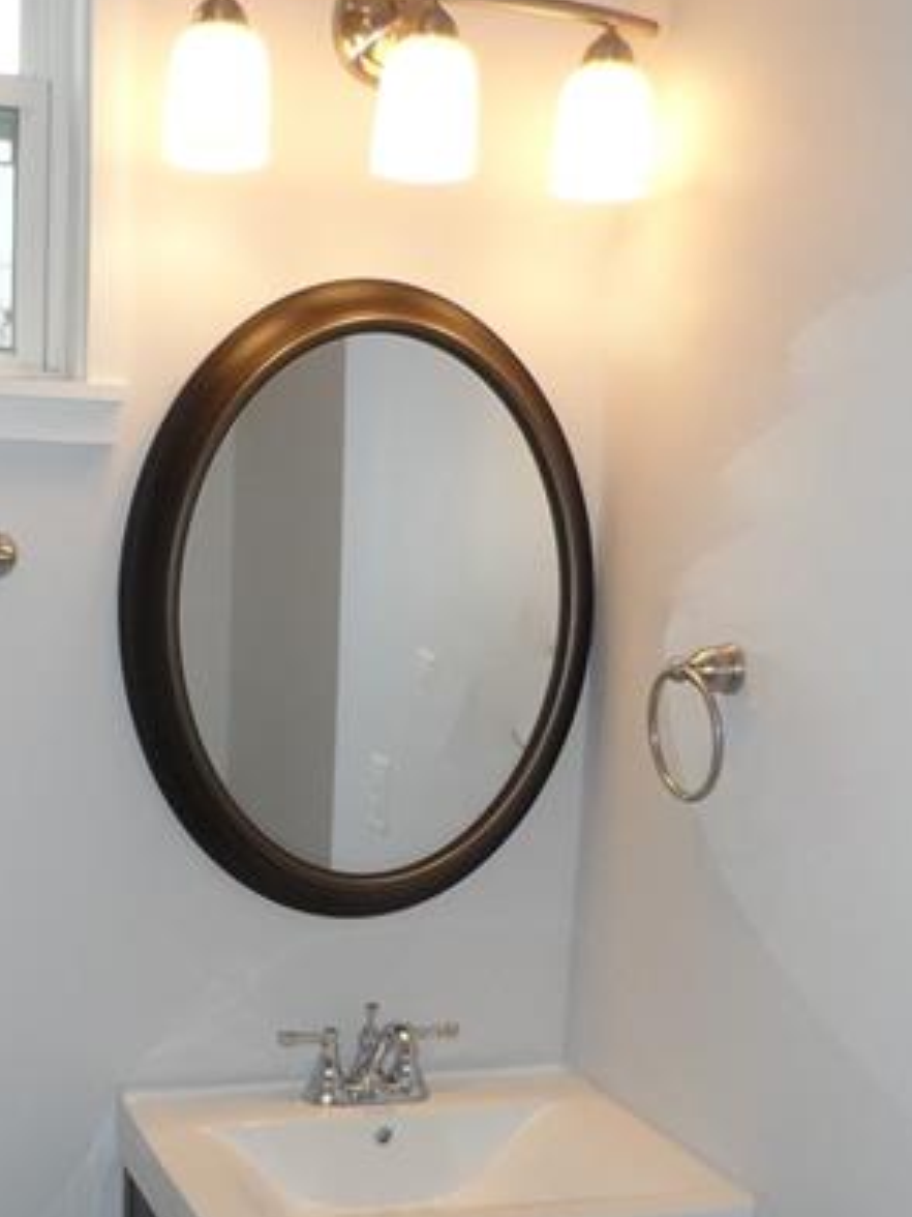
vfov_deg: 39.8
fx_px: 1651
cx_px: 236
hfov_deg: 30.4
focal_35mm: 47
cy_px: 844
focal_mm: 4
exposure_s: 1/90
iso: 100
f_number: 3.2
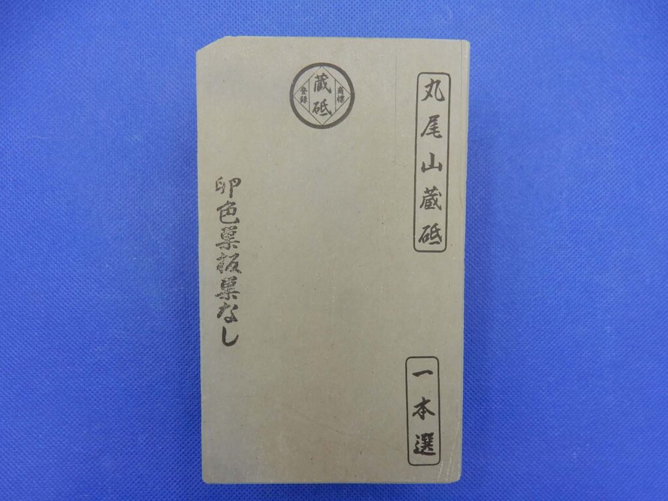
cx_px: 334
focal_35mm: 25
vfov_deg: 54.9
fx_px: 482
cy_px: 250
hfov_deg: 69.4
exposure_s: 1/60
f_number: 3.7
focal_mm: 4.5
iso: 125
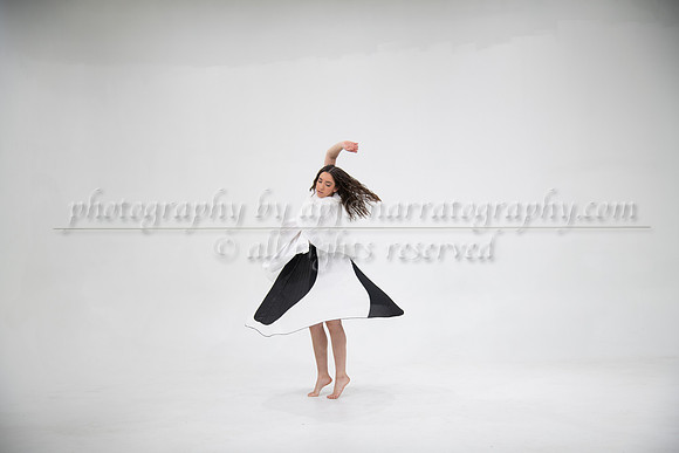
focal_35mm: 52
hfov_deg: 38.2
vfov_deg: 26.0
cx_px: 340
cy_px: 226
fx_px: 981
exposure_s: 1/500
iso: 400
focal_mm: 52
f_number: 4
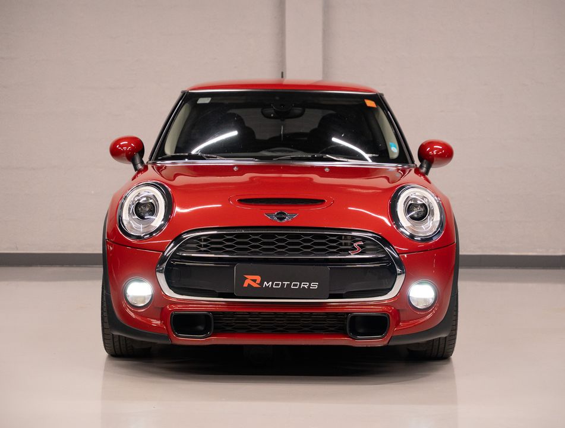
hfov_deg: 25.7
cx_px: 282
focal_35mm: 76
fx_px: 1241
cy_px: 214
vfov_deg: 19.6
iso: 3200
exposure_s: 1/100
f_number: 3.5
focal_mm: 70
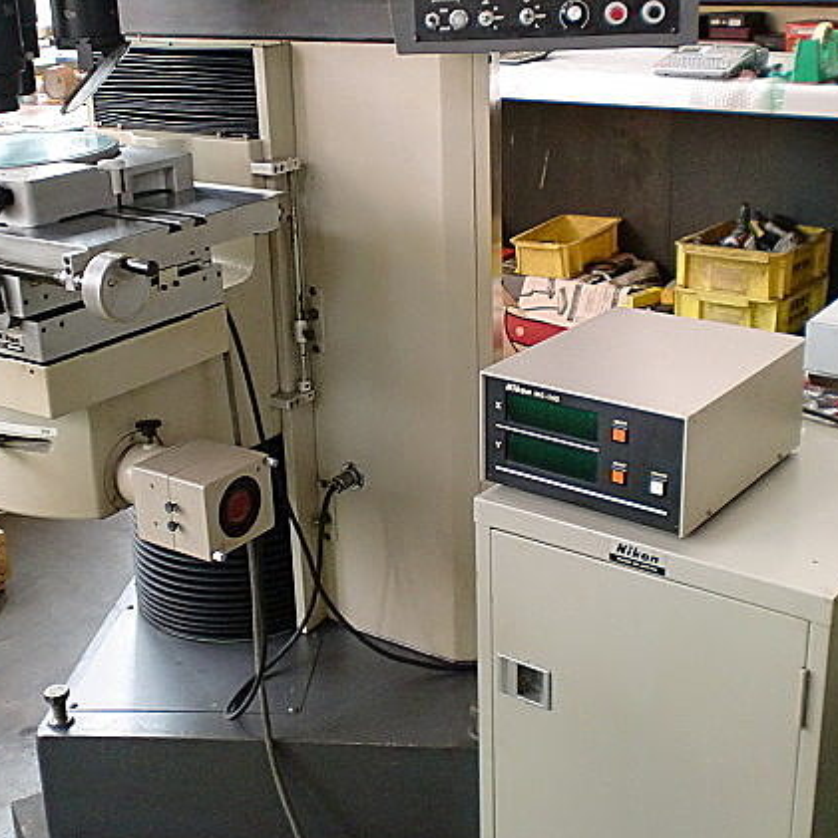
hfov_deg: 36.0
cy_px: 396
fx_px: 1287
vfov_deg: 36.0
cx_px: 388
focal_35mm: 47
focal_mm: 6.3
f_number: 3.1
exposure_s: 1/60
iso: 250
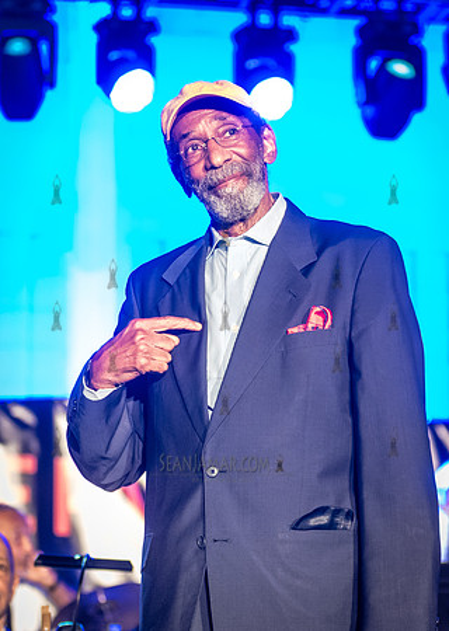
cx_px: 228
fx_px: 2441
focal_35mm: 136
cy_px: 317
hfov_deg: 10.5
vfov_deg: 14.7
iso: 4000
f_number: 3.2
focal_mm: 80
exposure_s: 1/160
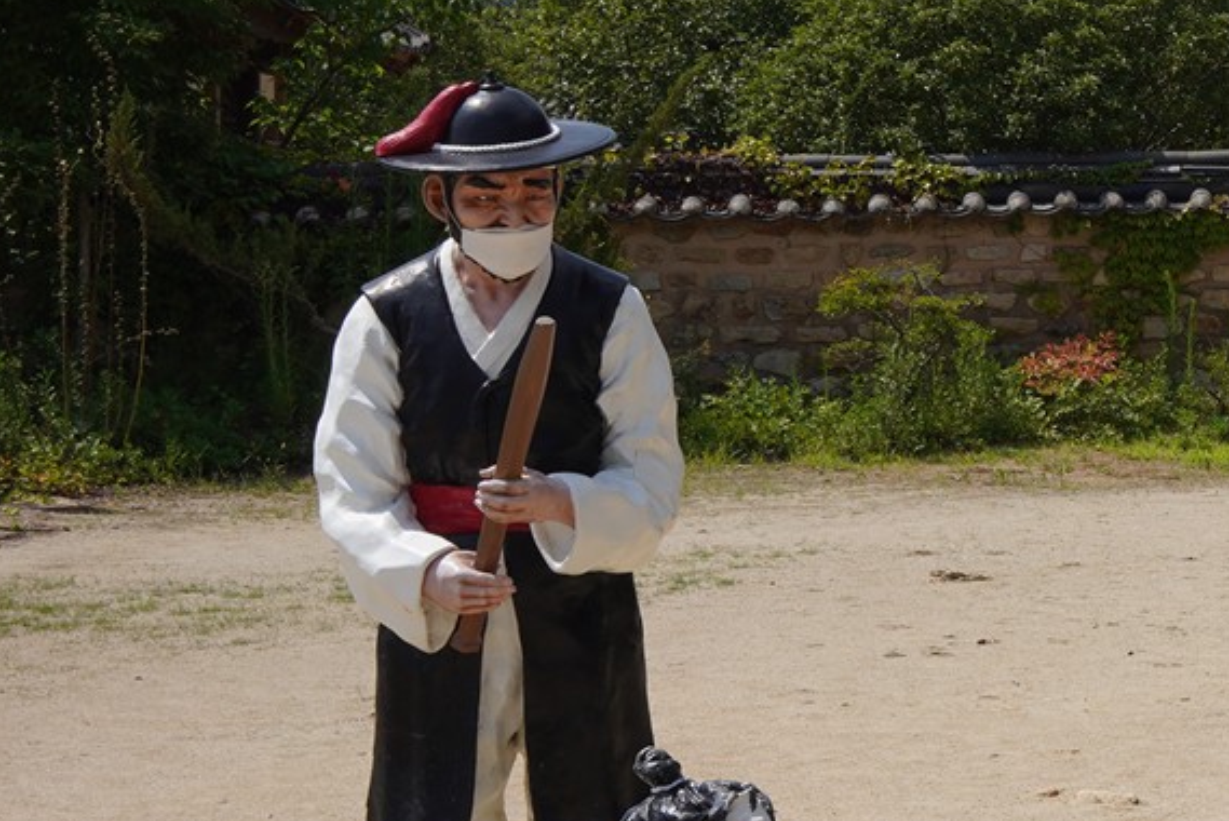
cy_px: 186
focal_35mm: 123
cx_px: 1687
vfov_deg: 11.1
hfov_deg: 15.7
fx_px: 4201
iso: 100
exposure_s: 1/100
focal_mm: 35
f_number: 16
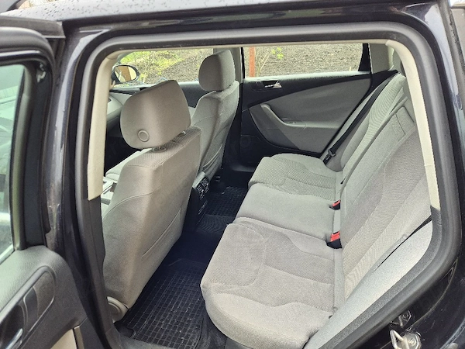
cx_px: 232
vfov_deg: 58.9
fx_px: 309
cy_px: 174
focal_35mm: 23
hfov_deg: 73.9
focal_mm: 5.4
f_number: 1.8
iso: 200
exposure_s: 1/182
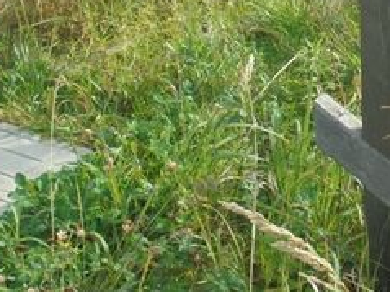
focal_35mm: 87
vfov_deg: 16.7
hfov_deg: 22.0
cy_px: 26
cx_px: 343
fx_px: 980
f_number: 3.5
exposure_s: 1/320
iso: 100
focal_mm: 4.6
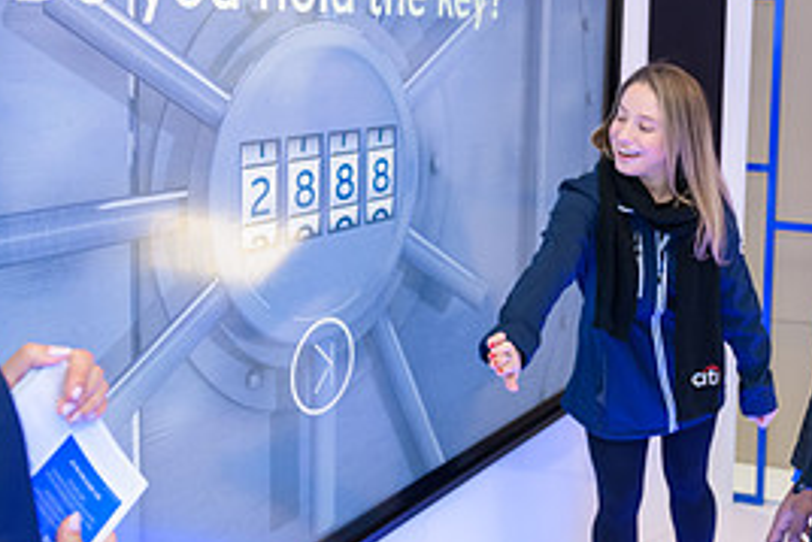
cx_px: 833
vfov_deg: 25.8
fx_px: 1173
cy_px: 156
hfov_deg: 34.3
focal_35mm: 52
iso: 1000
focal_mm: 24
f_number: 3.2
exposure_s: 1/125
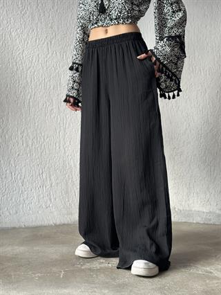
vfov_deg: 39.6
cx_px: 110
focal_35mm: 48
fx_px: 408
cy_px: 148
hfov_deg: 30.3
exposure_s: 1/73
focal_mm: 6.86
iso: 125
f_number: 1.78
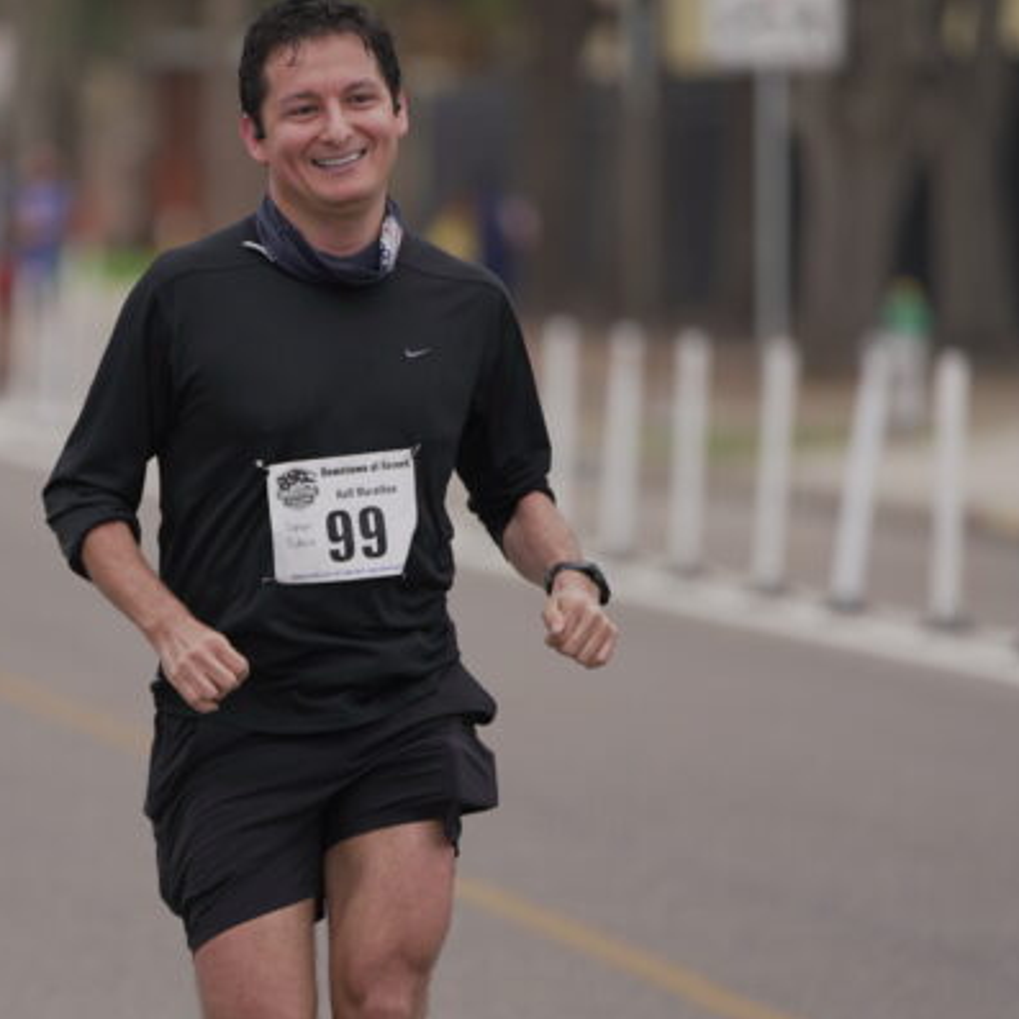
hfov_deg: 6.8
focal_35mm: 257
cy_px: 508
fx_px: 8559
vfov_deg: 6.8
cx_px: 329
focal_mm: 200
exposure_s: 1/640
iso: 200
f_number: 2.8
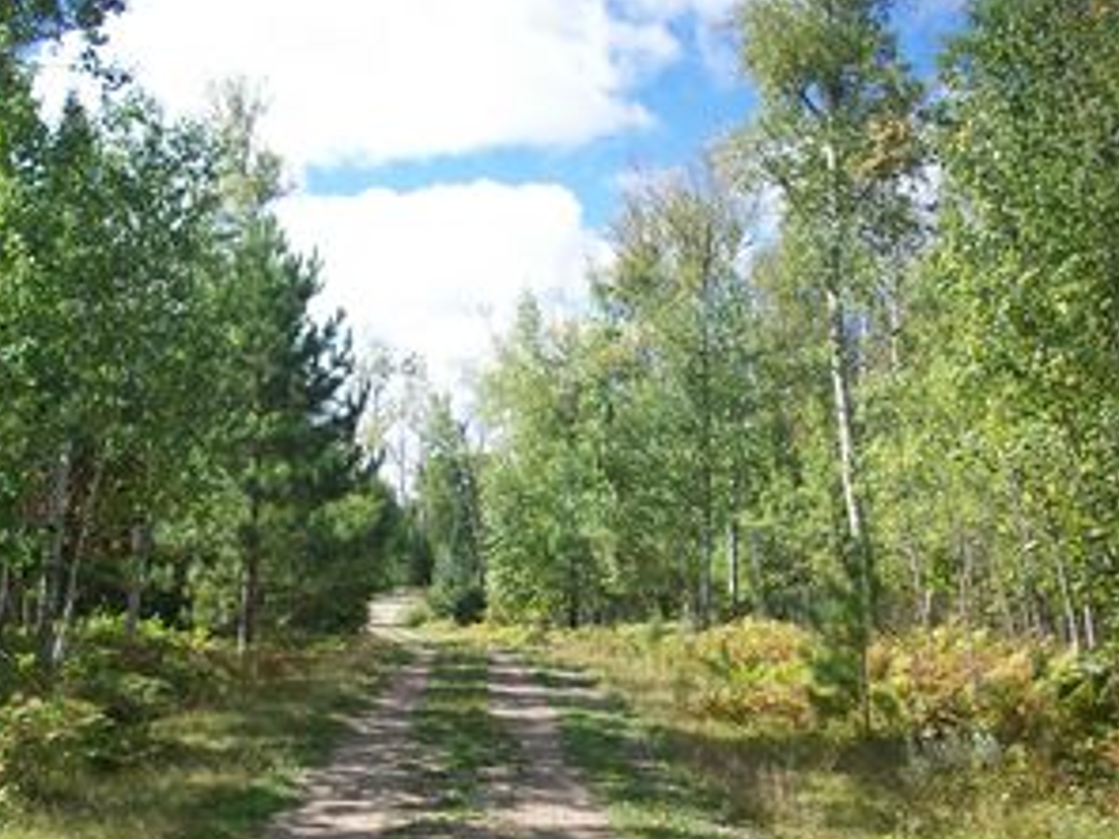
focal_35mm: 46
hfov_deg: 41.1
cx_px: 457
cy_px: 506
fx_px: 1487
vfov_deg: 31.4
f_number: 5.6
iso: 80
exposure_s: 1/192
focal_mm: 6.2
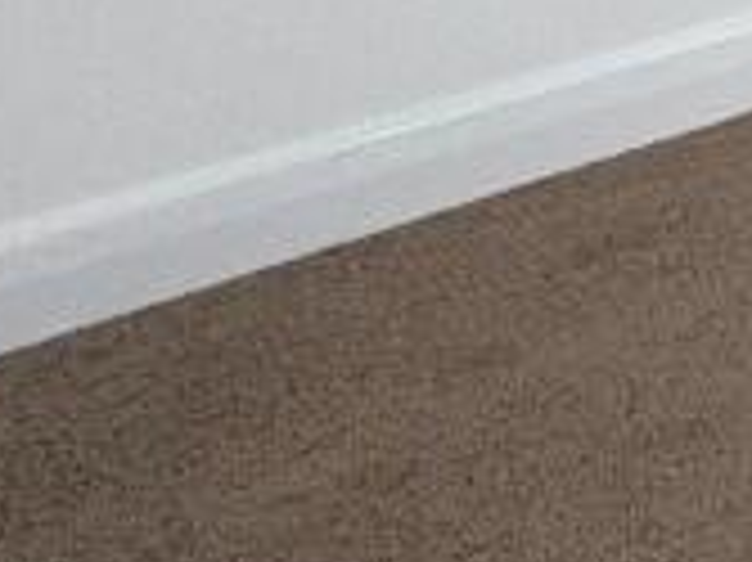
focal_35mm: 86
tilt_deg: -5.2
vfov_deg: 13.7
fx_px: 1867
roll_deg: +0.2
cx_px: 1878
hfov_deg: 14.1
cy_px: -665
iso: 160
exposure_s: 1/99
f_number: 2.2
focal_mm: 2.22
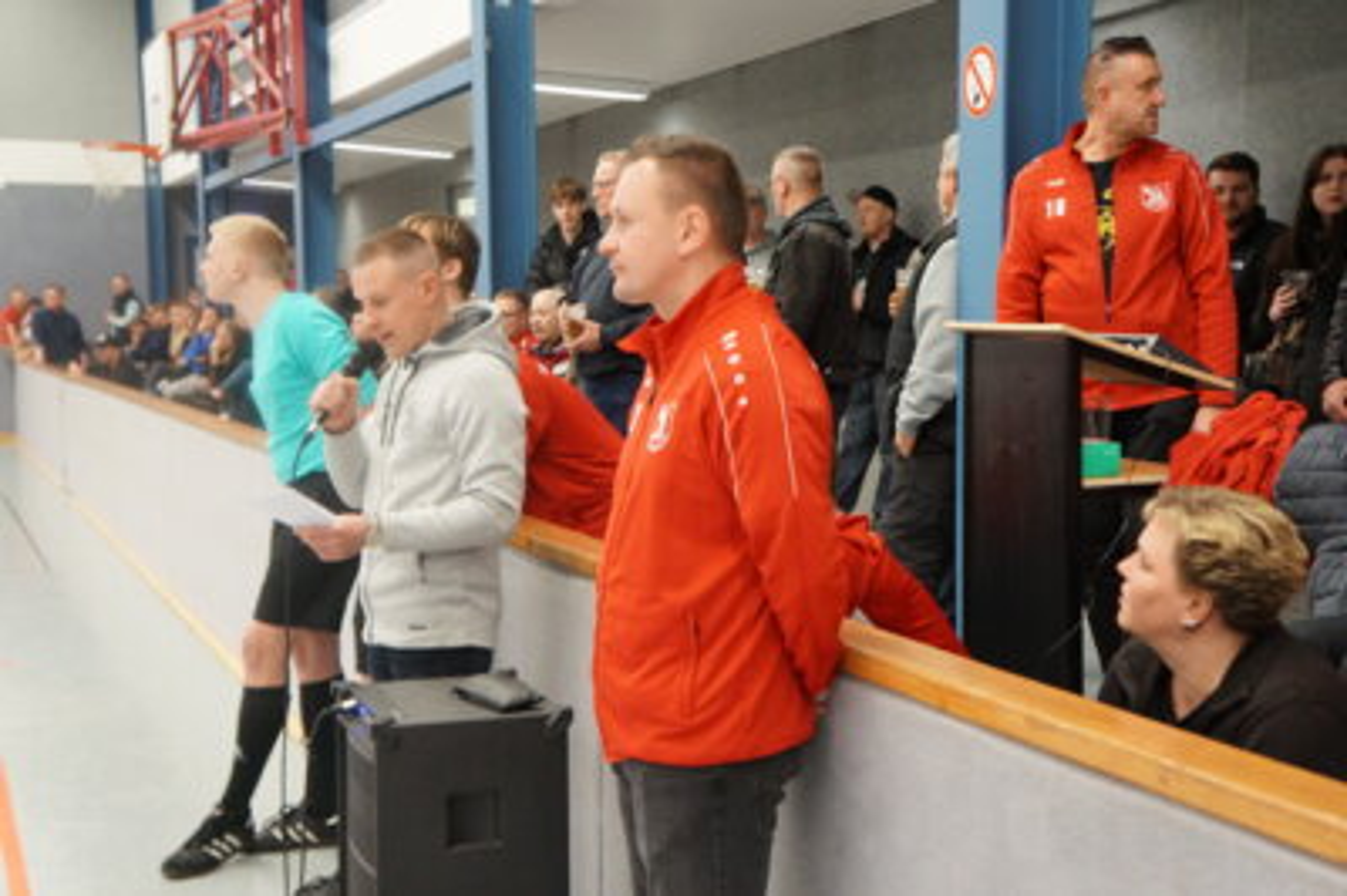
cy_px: 448
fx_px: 2019
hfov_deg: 36.9
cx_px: 674
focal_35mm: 54
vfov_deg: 25.0
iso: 2000
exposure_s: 1/60
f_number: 4.5
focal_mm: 36
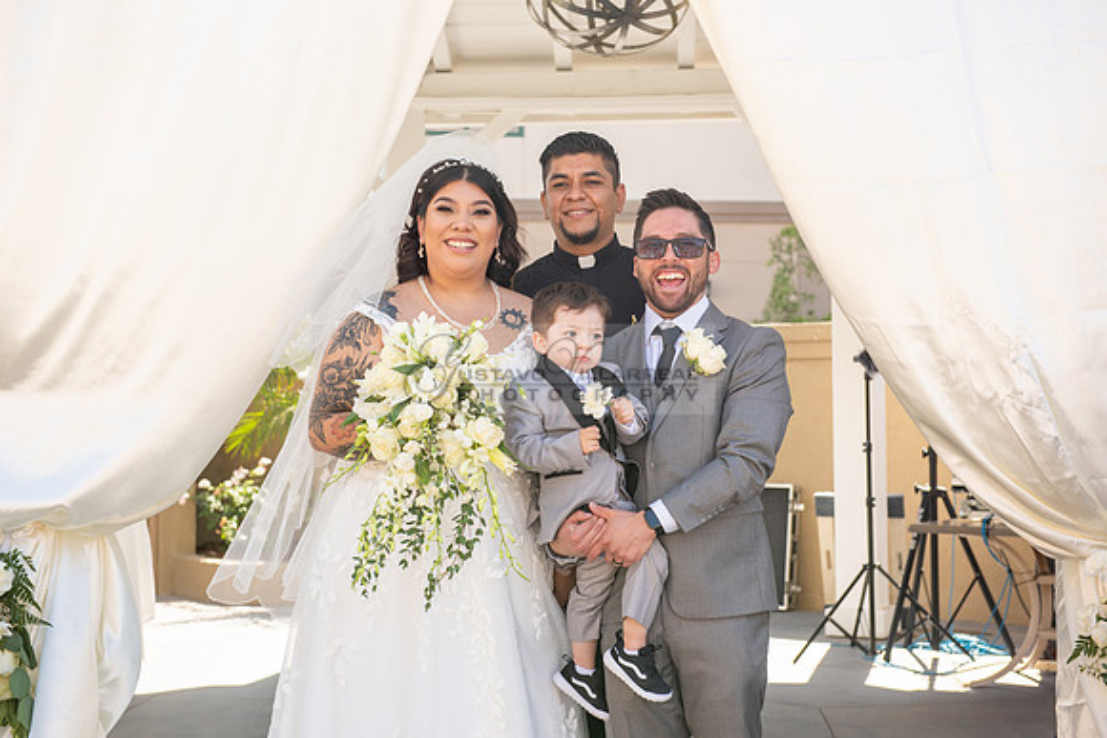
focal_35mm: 61
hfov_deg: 32.9
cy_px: 369
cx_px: 554
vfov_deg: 22.3
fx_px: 1875
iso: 100
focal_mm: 60
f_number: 5.6
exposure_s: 1/200
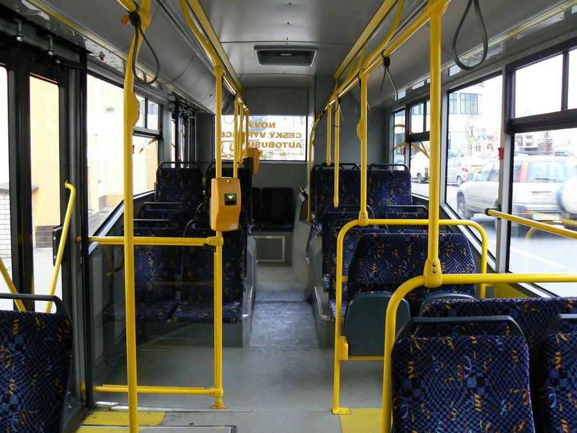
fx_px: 600
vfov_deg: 39.7
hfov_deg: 51.4
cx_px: 288
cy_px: 216
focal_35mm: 36
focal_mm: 6
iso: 200
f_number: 2.8
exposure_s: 1/80
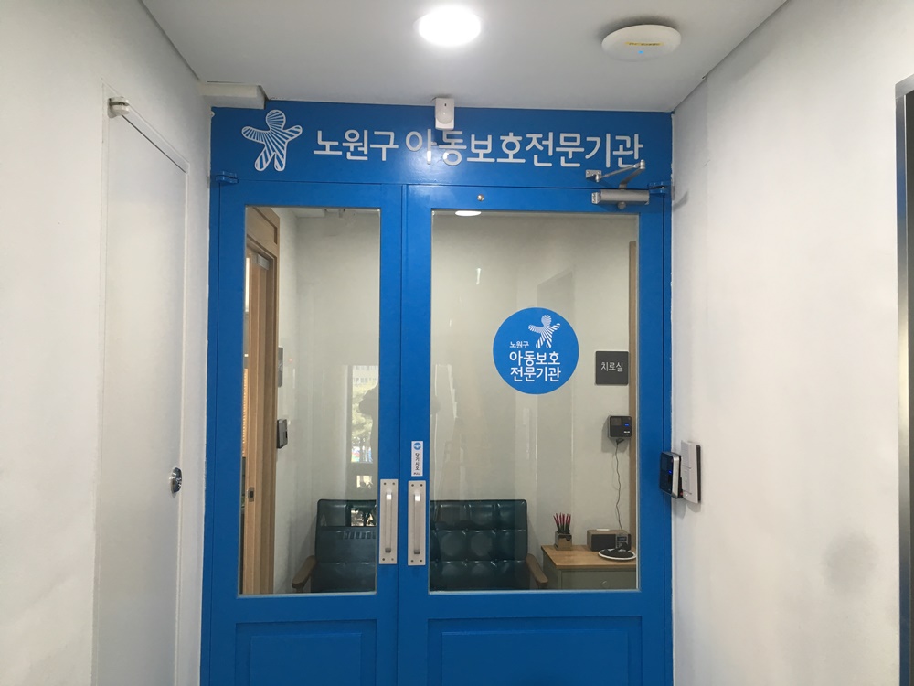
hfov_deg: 61.7
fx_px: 766
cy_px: 343
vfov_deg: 48.2
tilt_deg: +4.3
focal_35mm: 29
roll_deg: +1.1
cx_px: 457
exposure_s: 1/30
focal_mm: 4.15
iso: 32
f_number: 2.2
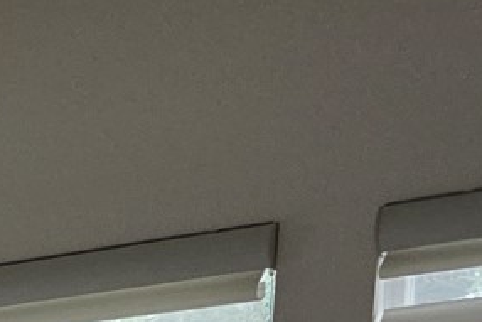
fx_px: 2291
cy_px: 956
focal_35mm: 171
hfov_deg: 9.7
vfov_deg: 7.2
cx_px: -873
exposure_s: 1/120
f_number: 1.7
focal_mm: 6.3
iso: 250
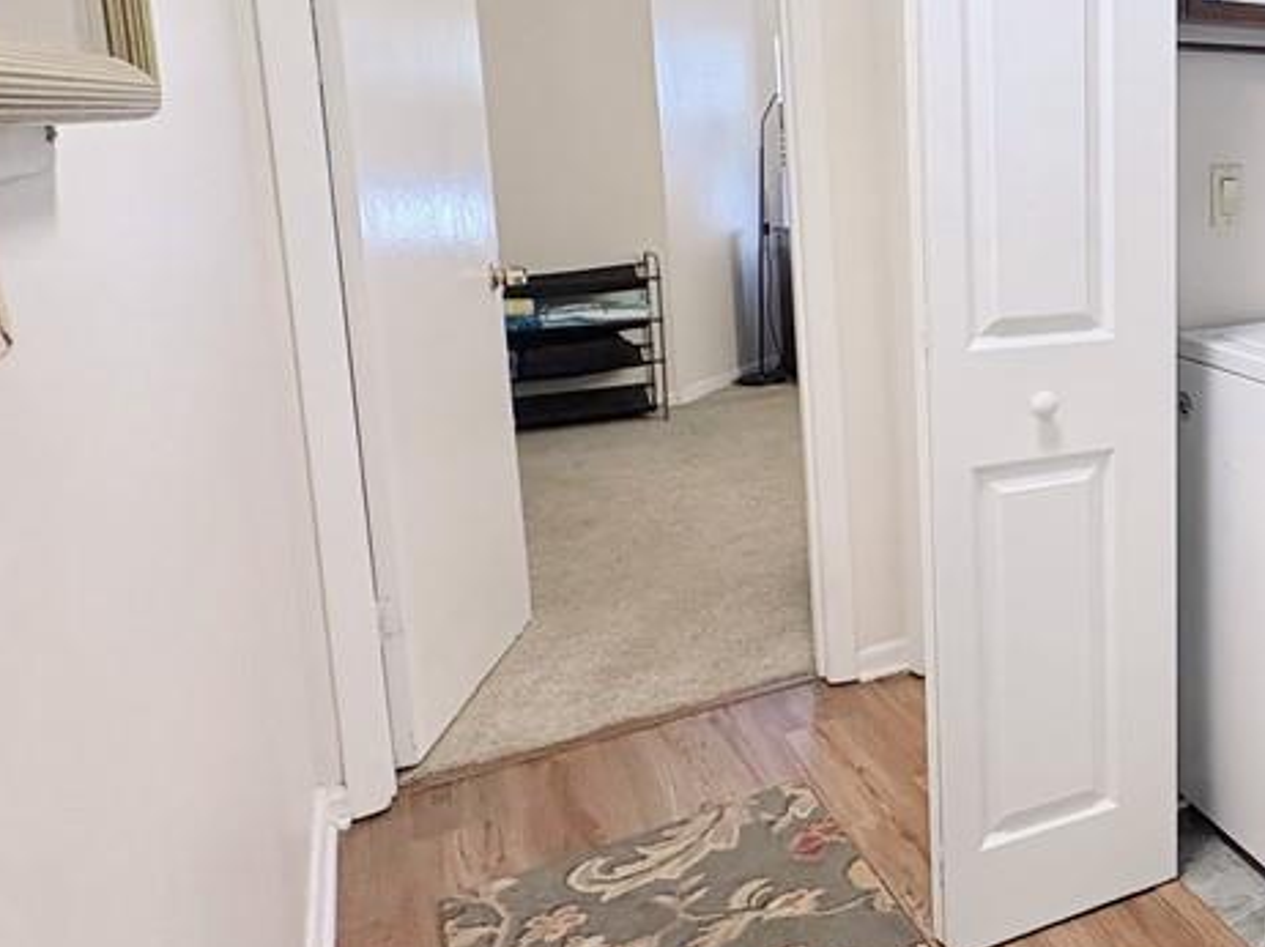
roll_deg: +1.1
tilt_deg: -6.6
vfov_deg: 44.4
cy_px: 281
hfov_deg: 45.0
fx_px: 1132
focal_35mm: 31
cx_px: 1376
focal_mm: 2.22
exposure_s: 1/60
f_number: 2.2
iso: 200
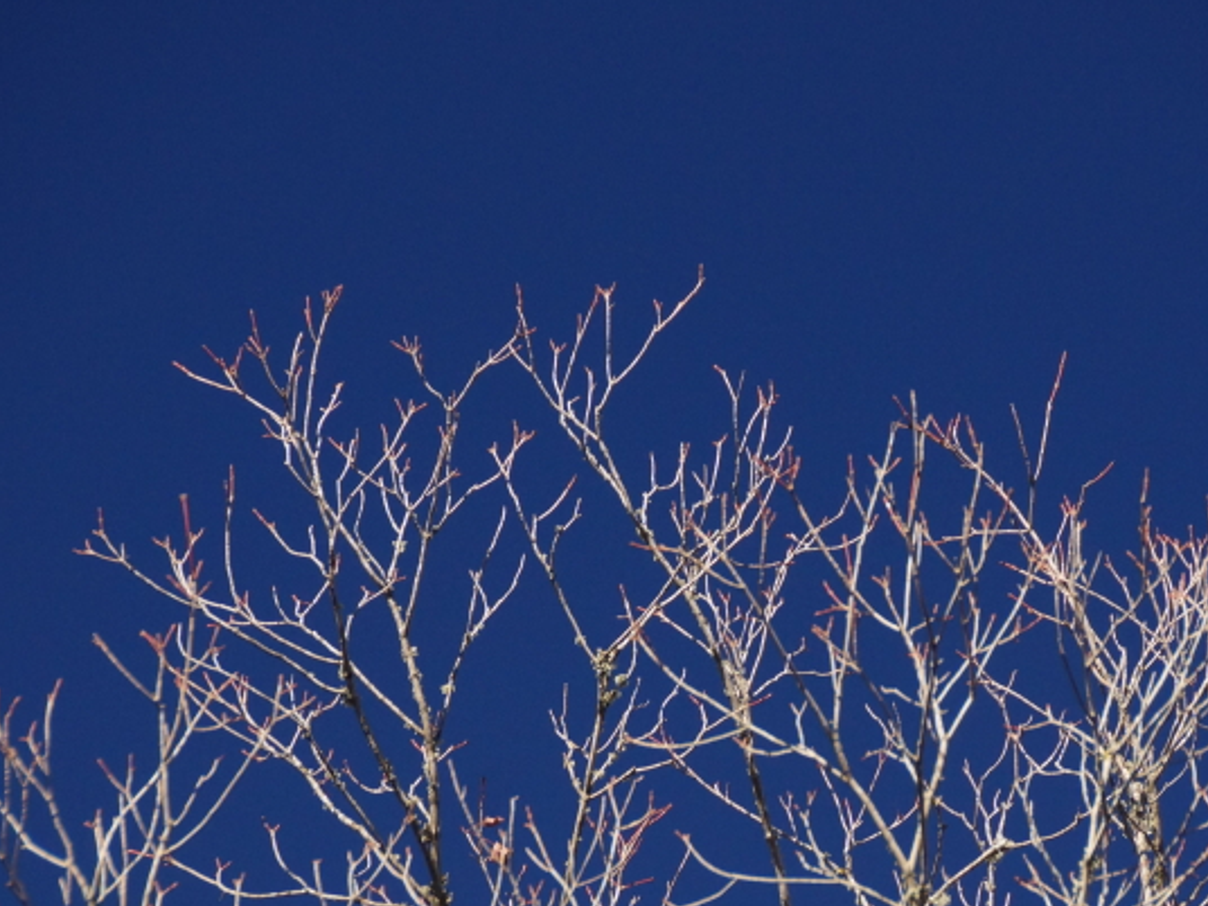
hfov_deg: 4.1
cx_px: 730
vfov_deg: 3.1
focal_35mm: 484
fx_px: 16890
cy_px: 595
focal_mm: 180
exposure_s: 1/320
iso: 500
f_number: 6.3
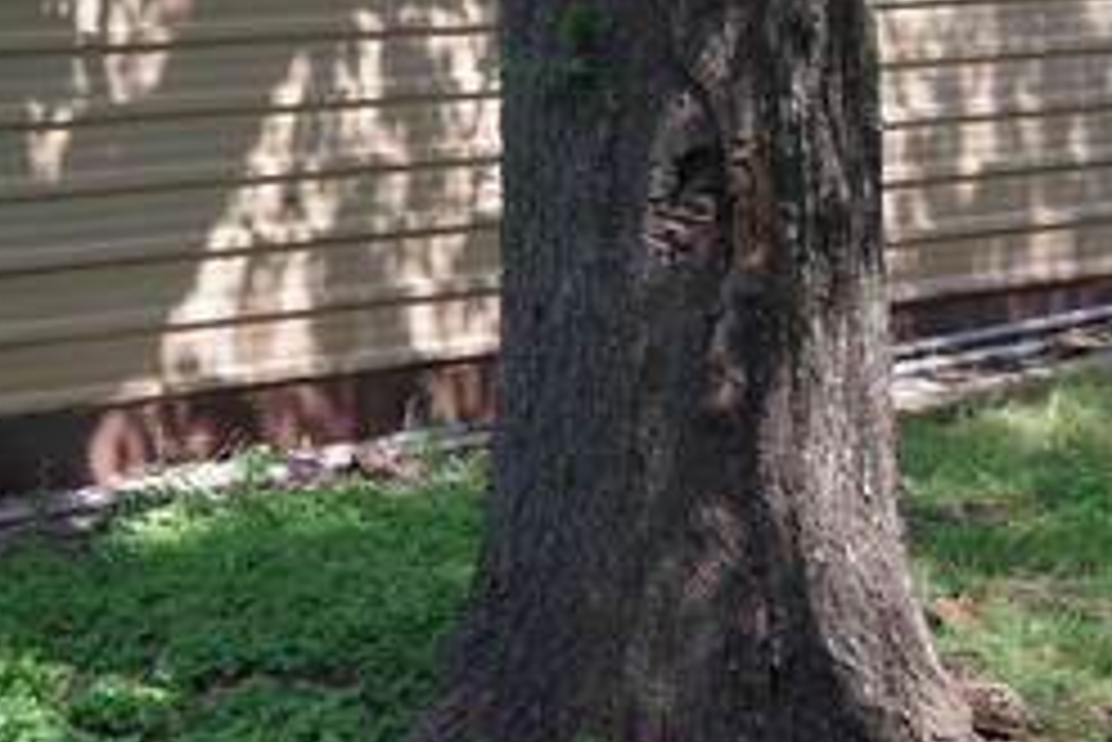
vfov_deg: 12.4
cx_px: 72
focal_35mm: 109
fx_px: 3369
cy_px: -61
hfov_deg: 18.4
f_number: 5.6
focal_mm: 28
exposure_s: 1/200
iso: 200
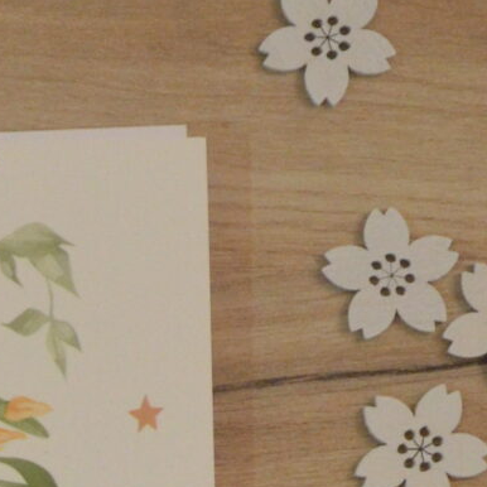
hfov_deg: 8.1
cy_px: 746
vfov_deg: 8.1
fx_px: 3355
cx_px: -218
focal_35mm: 211
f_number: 4
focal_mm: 25
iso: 1600
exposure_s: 1/40
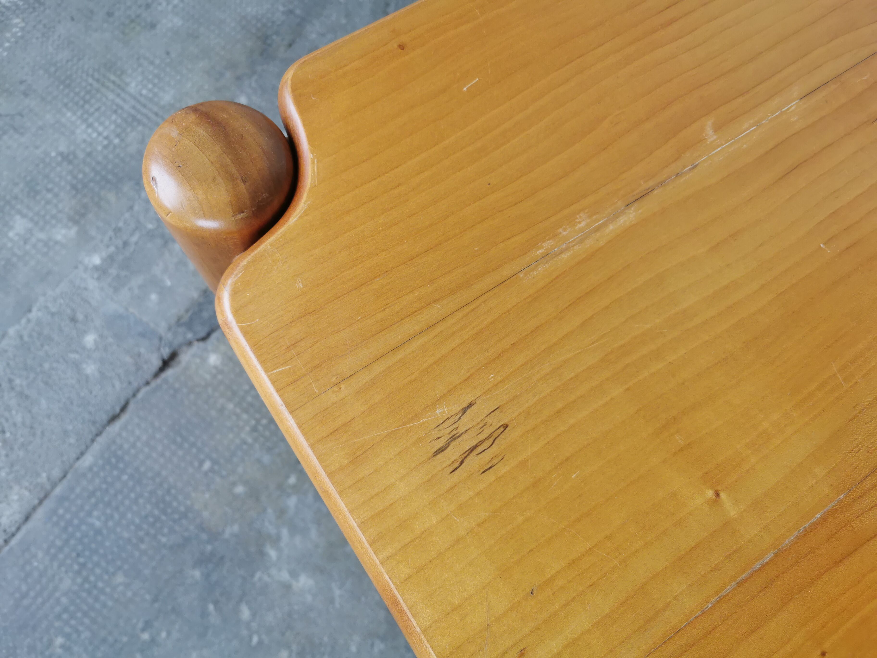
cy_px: 329
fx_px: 684
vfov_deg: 51.4
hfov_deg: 65.3
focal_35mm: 27
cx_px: 438
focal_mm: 5.56
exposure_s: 1/100
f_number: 1.6
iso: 100
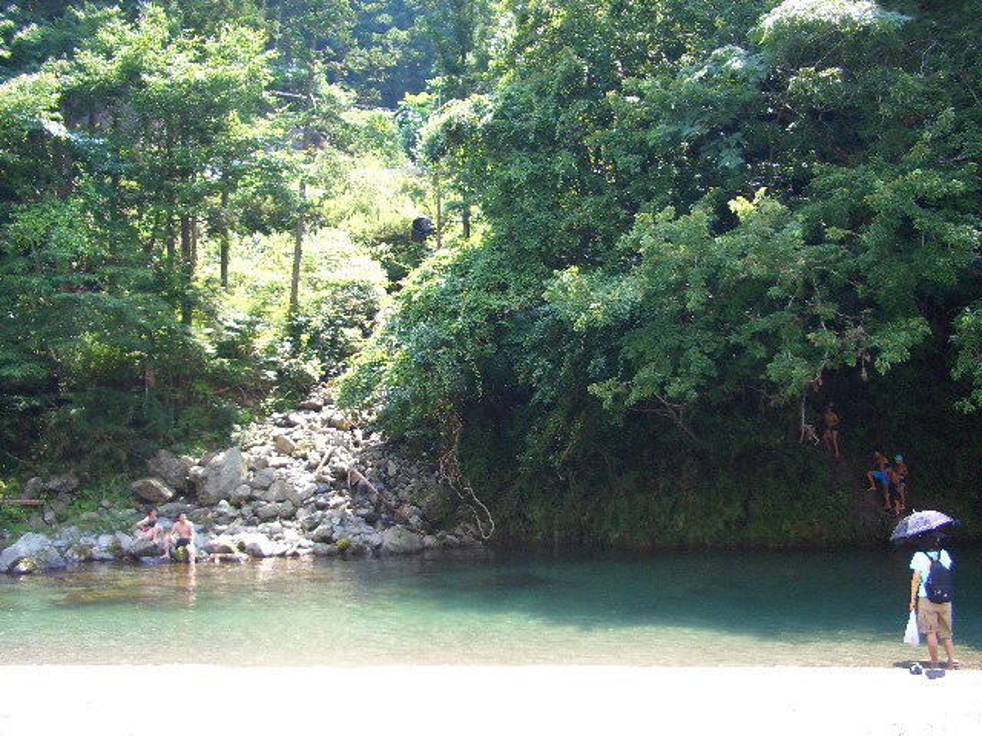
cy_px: 368
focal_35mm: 35
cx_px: 491
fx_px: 993
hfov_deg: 52.6
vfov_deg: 40.7
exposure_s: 1/125
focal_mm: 5.8
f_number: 2.6
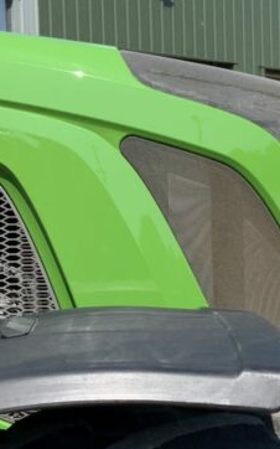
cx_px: 55
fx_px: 1063
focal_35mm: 87
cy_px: 220
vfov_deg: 23.8
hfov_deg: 14.9
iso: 16
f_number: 1.8
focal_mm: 3
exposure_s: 1/997
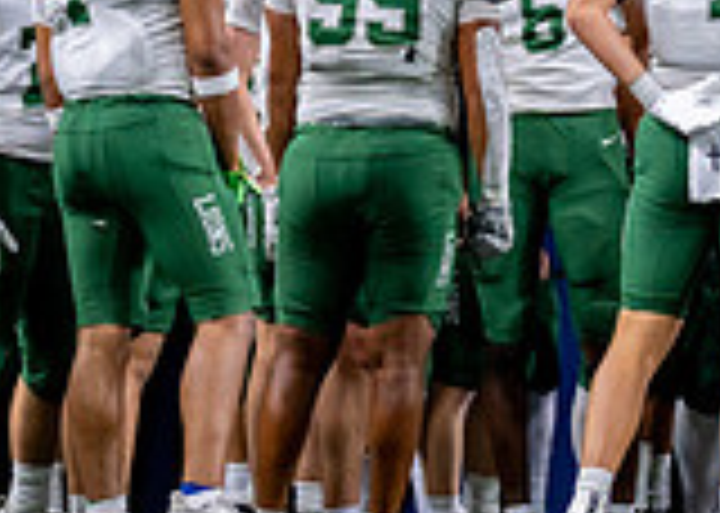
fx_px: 11237
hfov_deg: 3.7
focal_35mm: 550
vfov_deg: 2.6
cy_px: -301
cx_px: 595
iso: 1000
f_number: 1.8
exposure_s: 1/1250
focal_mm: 135
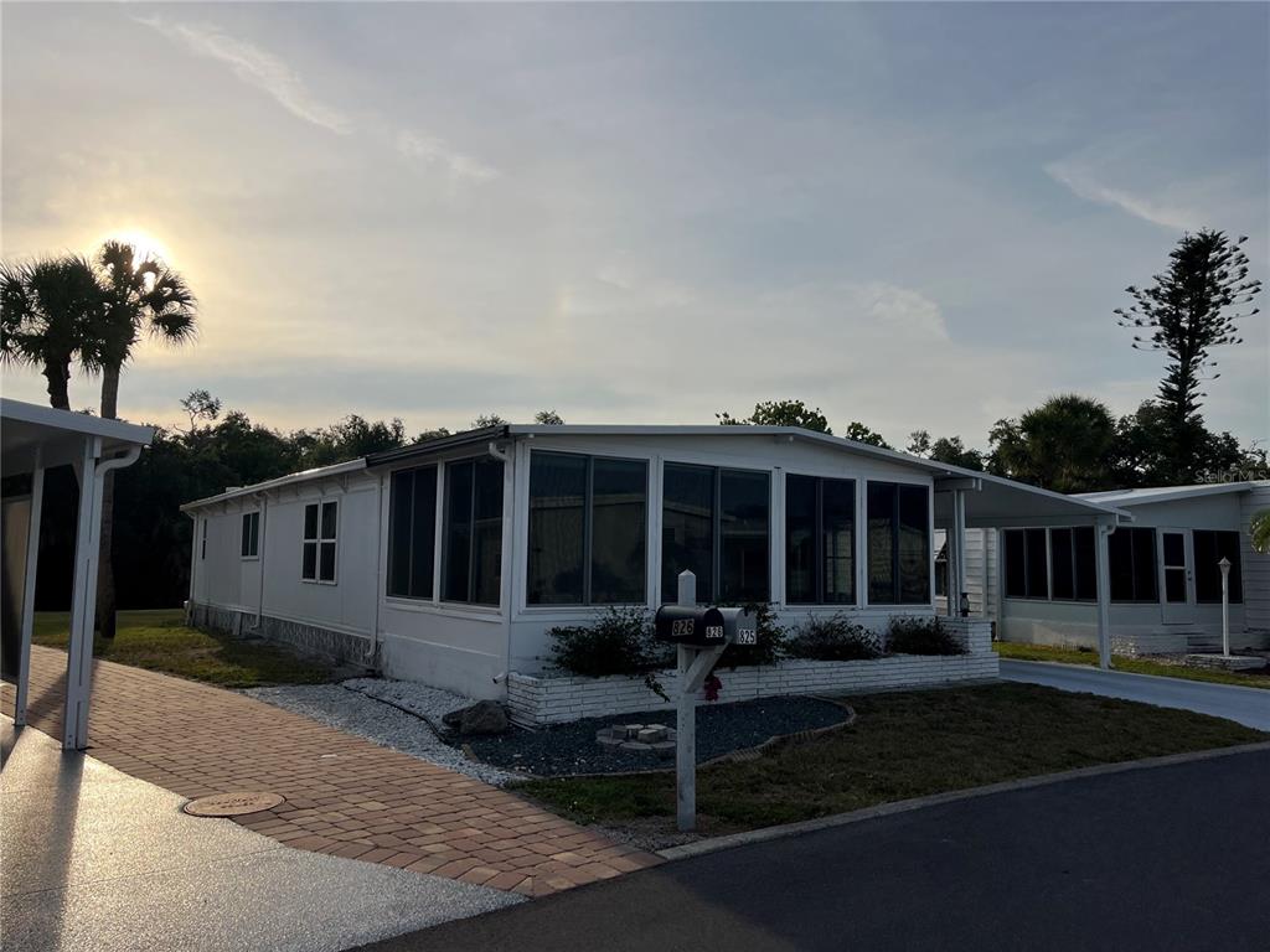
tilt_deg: +6.7
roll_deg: -1.5
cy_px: 476
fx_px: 954
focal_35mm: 26
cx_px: 635
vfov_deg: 53.1
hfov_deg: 67.3
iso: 50
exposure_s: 1/6494
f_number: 1.6
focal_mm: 5.1
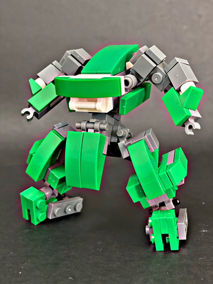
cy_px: 142
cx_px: 106
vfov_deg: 36.8
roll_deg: +0.1
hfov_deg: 28.0
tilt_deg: -9.2
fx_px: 427
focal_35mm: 52
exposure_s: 1/32
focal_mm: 6
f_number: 2
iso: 400
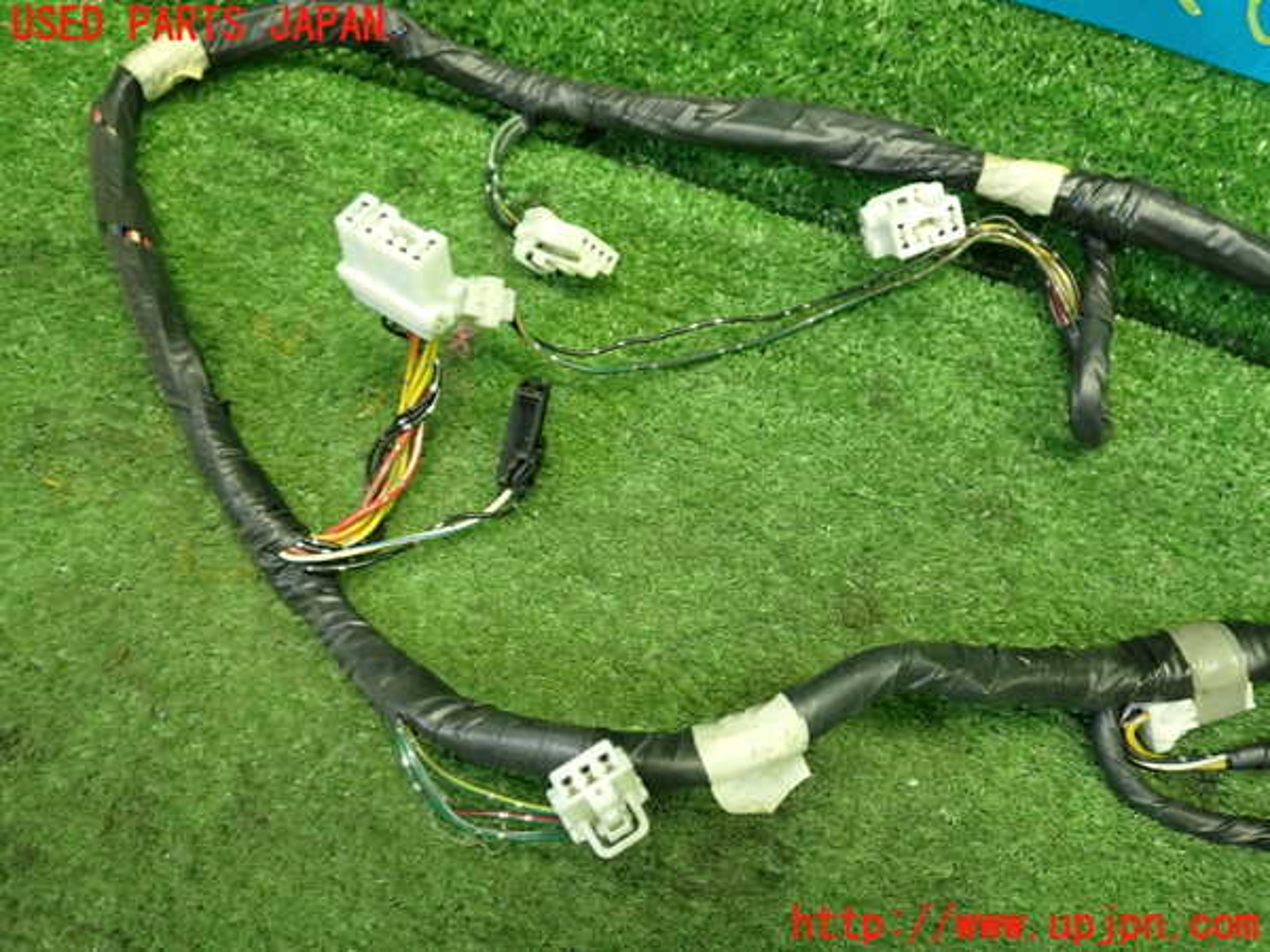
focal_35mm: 32
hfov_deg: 56.8
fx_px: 1174
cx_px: 635
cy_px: 476
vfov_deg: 44.2
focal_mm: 5.79
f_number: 2.4
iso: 250
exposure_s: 1/30
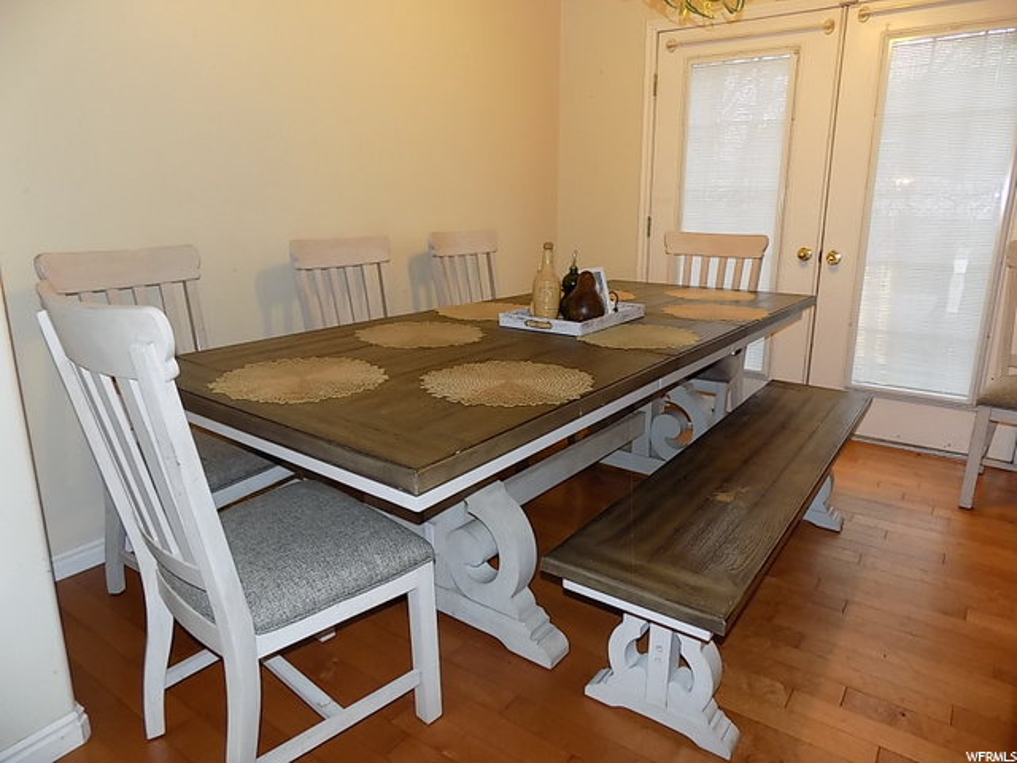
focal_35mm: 23
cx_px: 508
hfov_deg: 73.9
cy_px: 382
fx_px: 676
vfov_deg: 58.9
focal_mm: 4
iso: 200
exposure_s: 1/30
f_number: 3.1
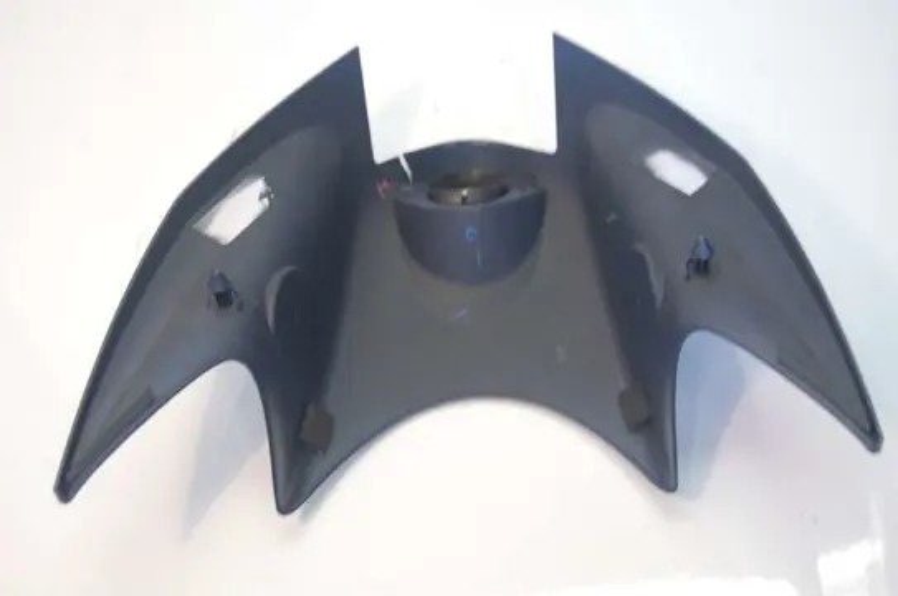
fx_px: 1569
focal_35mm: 63
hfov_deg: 31.9
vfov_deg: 21.5
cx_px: 449
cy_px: 298
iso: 400
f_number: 5.3
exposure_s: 1/30
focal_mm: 42
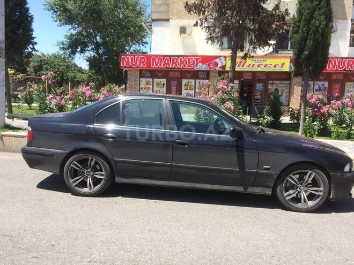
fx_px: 297
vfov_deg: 48.2
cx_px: 177
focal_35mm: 29
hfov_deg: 61.7
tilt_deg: -10.1
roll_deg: -1.4
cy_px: 132
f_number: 2.2
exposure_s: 1/1026
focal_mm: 4.15
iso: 32
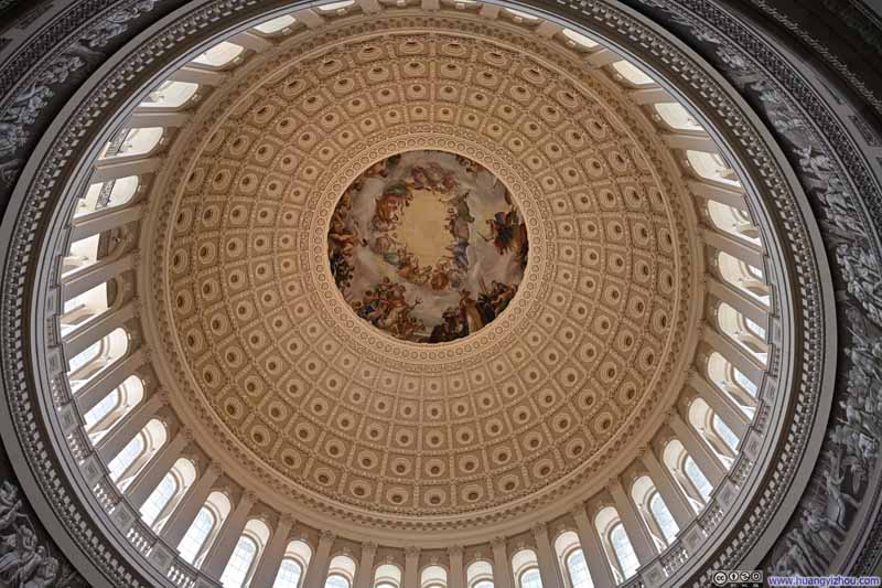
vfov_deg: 53.1
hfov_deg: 73.8
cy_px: 294
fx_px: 588
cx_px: 441
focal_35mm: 24
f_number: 4
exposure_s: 1/40
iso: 64
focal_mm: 24
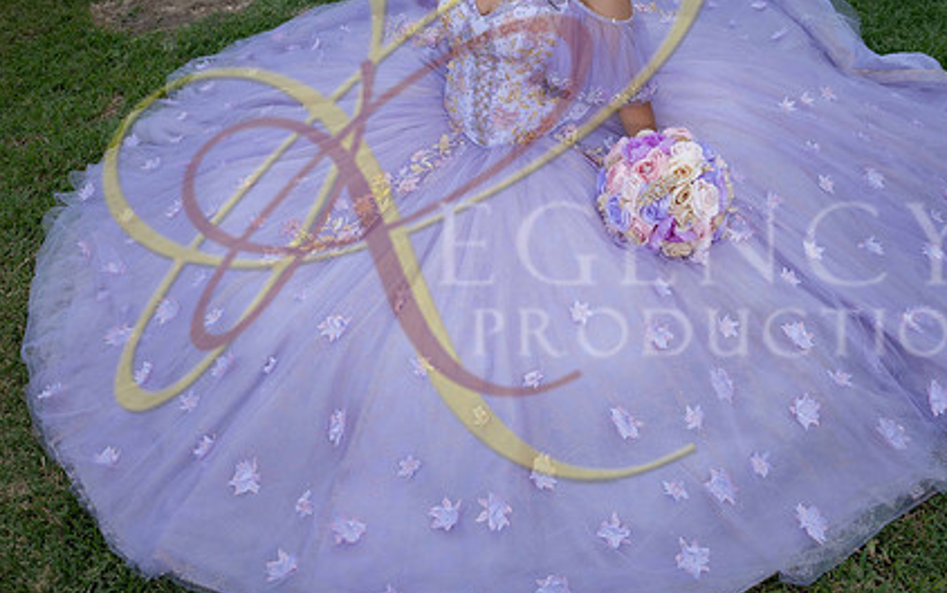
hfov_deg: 66.2
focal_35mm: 28
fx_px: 723
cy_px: 197
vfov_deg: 43.9
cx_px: 534
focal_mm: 20
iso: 125
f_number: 2.8
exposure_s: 1/1000
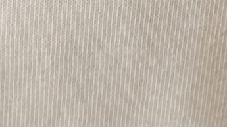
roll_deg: -1.0
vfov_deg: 5.8
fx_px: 1264
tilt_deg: -0.1
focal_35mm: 210
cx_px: 347
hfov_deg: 9.9
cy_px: 92
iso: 320
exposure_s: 1/60
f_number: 1.5
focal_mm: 5.7
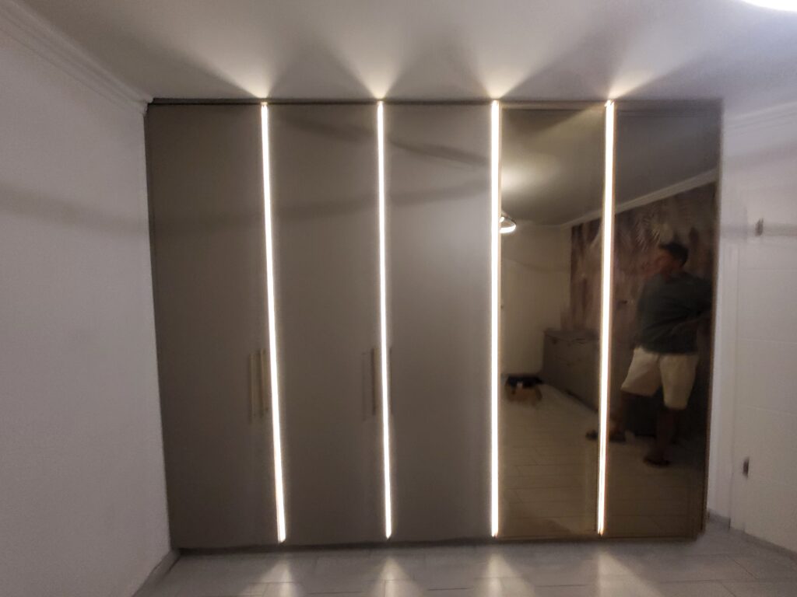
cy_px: 298
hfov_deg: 106.2
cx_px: 398
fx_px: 299
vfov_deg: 89.9
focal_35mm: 13
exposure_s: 1/44.3
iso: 320
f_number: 2.2
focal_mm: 1.74
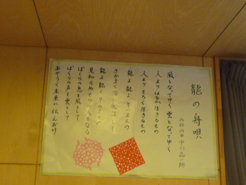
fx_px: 341
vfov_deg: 30.3
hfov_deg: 39.7
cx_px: 123
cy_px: 92
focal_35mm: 48
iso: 800
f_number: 4.2
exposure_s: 1/25
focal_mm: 8
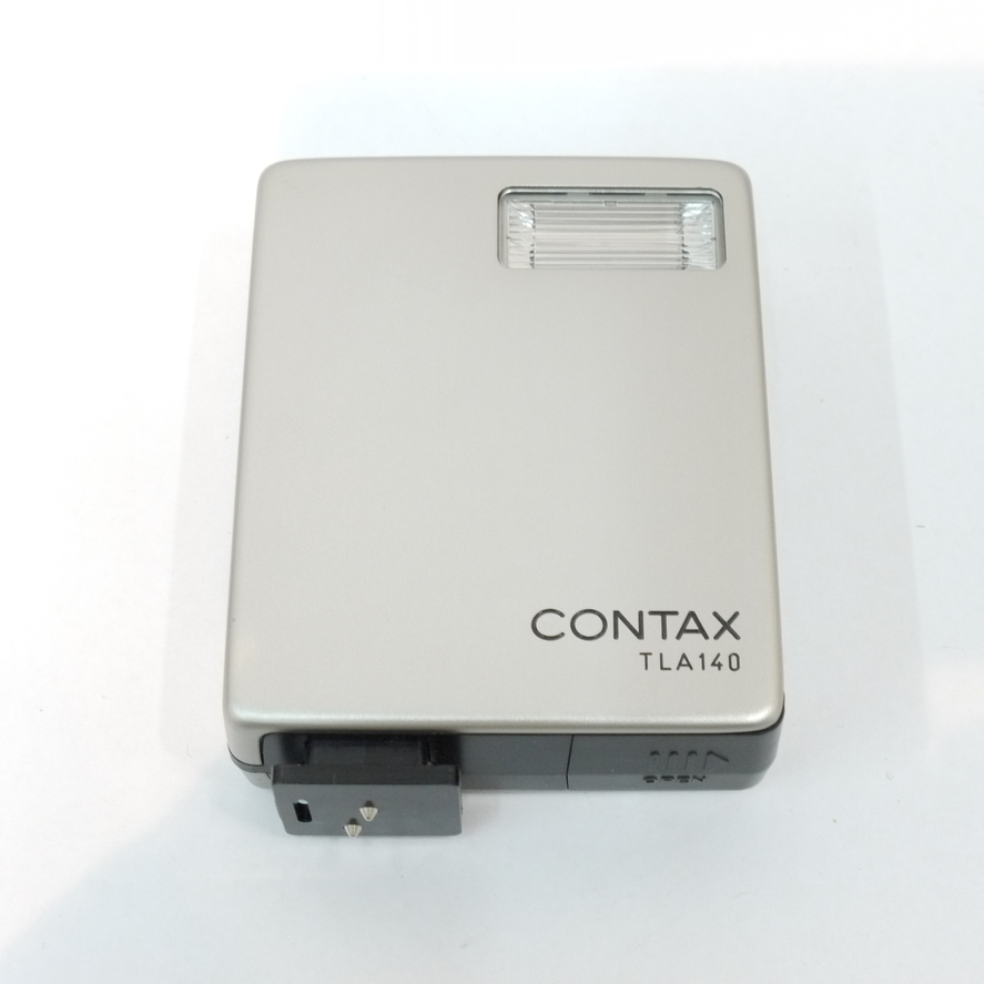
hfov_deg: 25.7
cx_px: 497
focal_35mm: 67
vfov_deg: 25.7
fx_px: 2155
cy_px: 490
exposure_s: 1/15
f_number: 11
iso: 800
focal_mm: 28
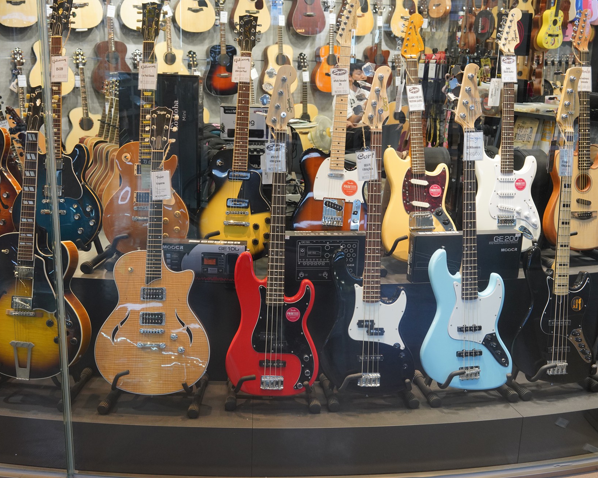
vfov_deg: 37.3
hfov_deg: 45.8
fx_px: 708
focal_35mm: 40
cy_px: 239
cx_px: 289
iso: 1600
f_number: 6.3
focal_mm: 35
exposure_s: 1/80
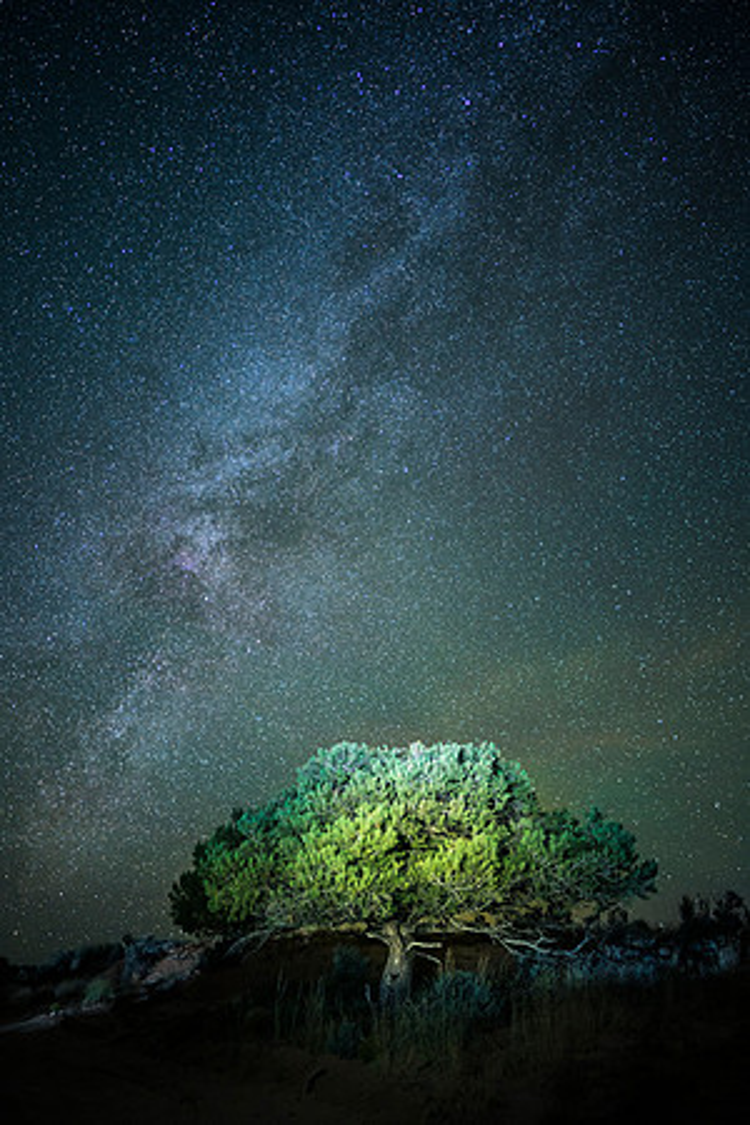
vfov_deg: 73.7
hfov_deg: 53.1
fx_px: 750
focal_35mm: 24
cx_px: 375
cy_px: 562
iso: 1000
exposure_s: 25
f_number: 1.4
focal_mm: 24
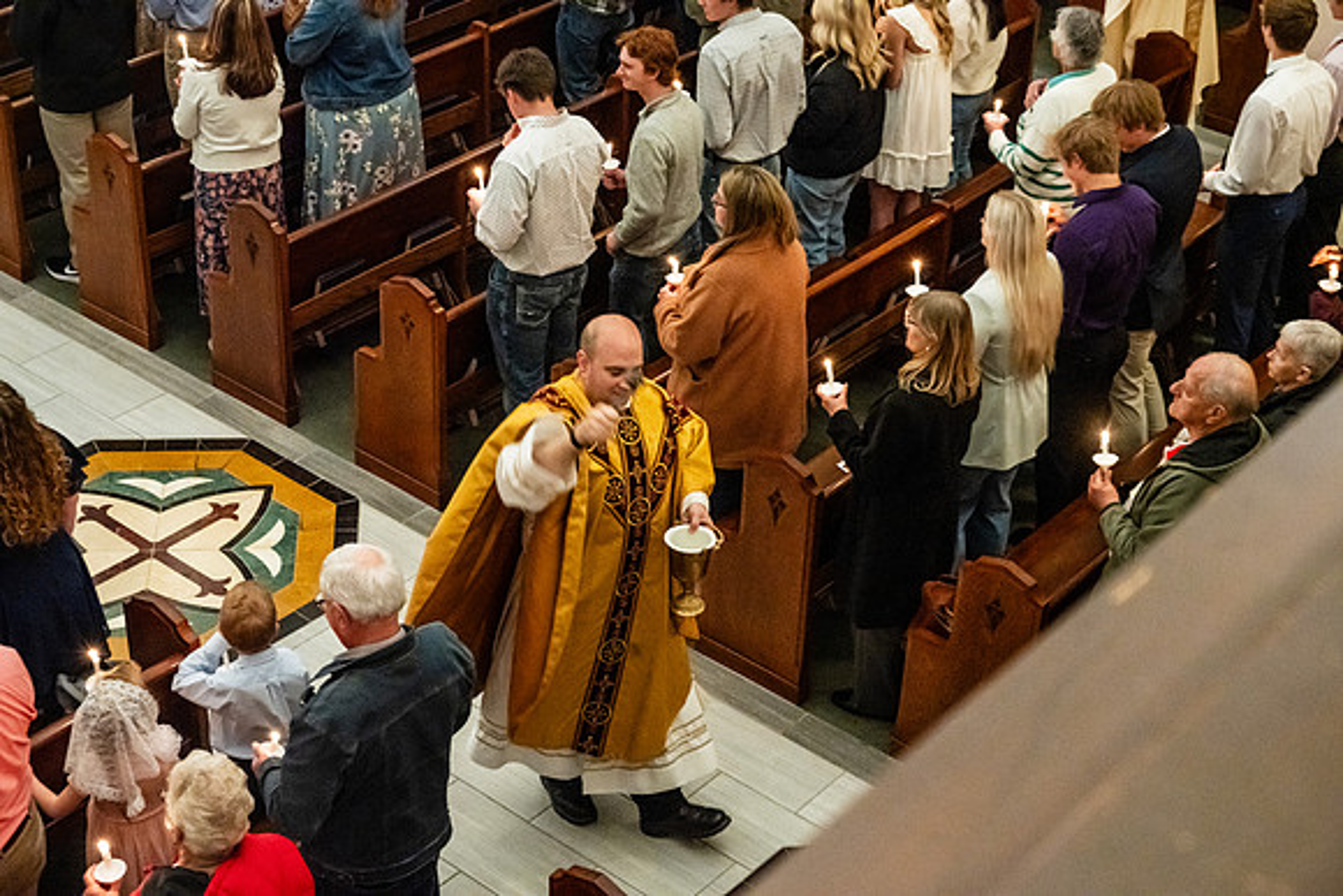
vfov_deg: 23.0
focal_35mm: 59
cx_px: 672
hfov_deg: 33.9
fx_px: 2201
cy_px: 448
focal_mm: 59
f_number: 7.1
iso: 5000
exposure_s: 1/60
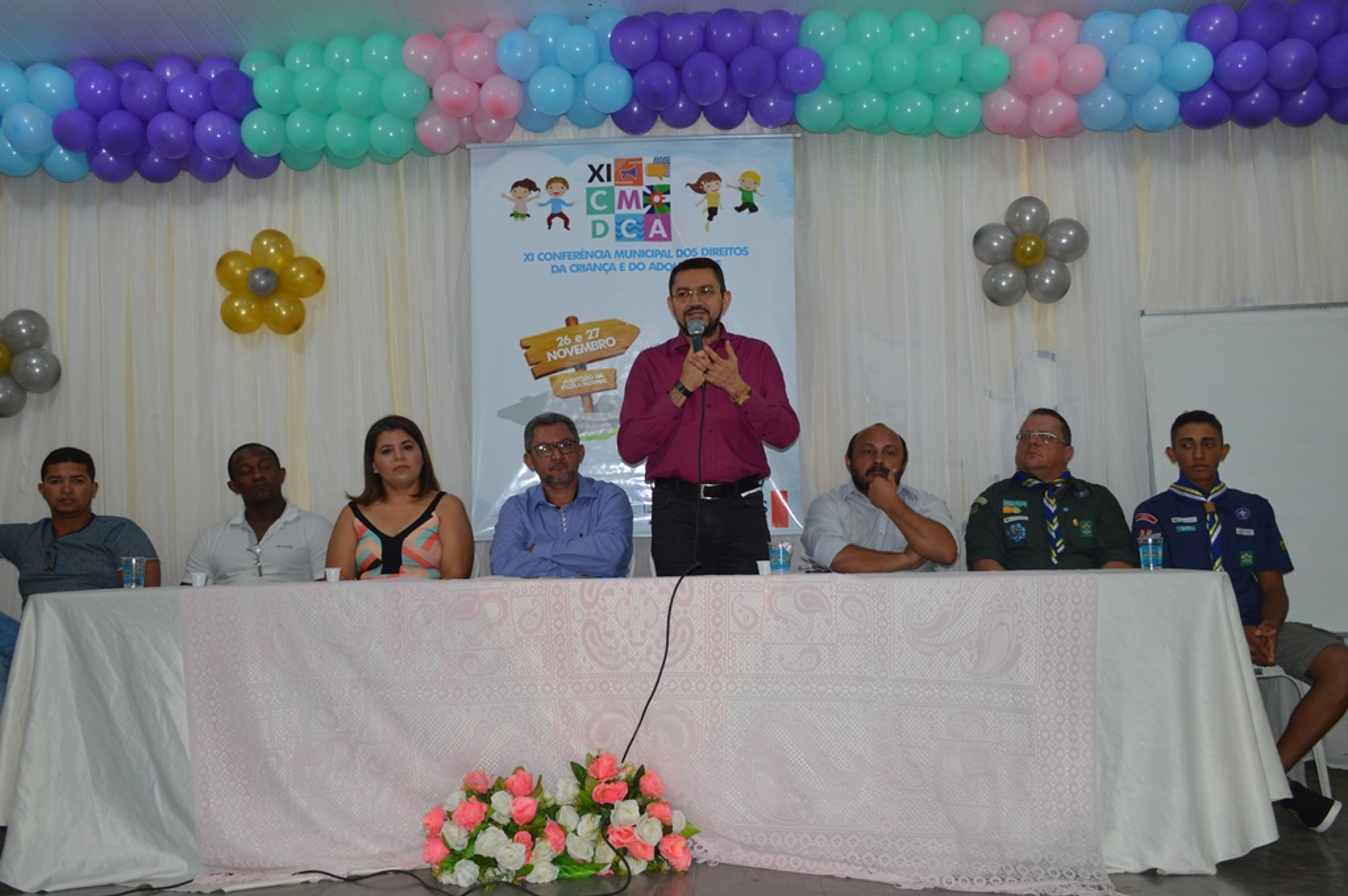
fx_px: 1347
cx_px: 674
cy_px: 448
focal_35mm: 36
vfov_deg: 36.8
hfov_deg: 53.2
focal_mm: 24
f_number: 4
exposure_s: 1/80
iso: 400
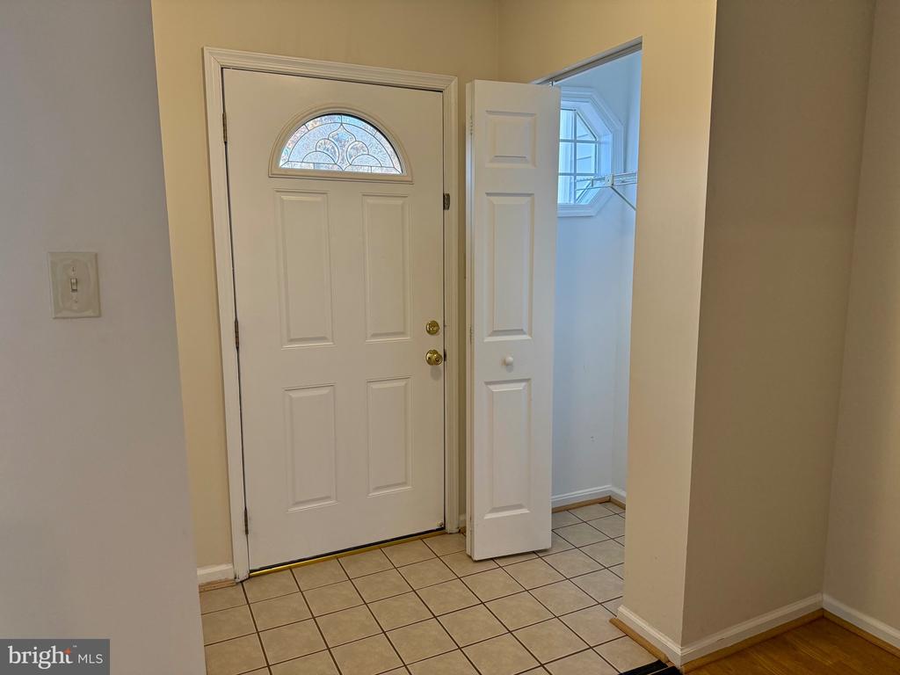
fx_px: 624
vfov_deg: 56.8
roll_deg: +0.8
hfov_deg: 71.6
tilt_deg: -7.7
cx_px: 450
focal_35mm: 24
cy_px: 338
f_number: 1.78
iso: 200
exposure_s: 1/158
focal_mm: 6.76
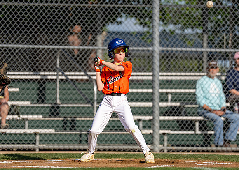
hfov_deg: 5.3
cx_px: 110
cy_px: 78
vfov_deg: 3.8
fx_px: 2602
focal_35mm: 383
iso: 100
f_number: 2.8
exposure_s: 1/2500
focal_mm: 200
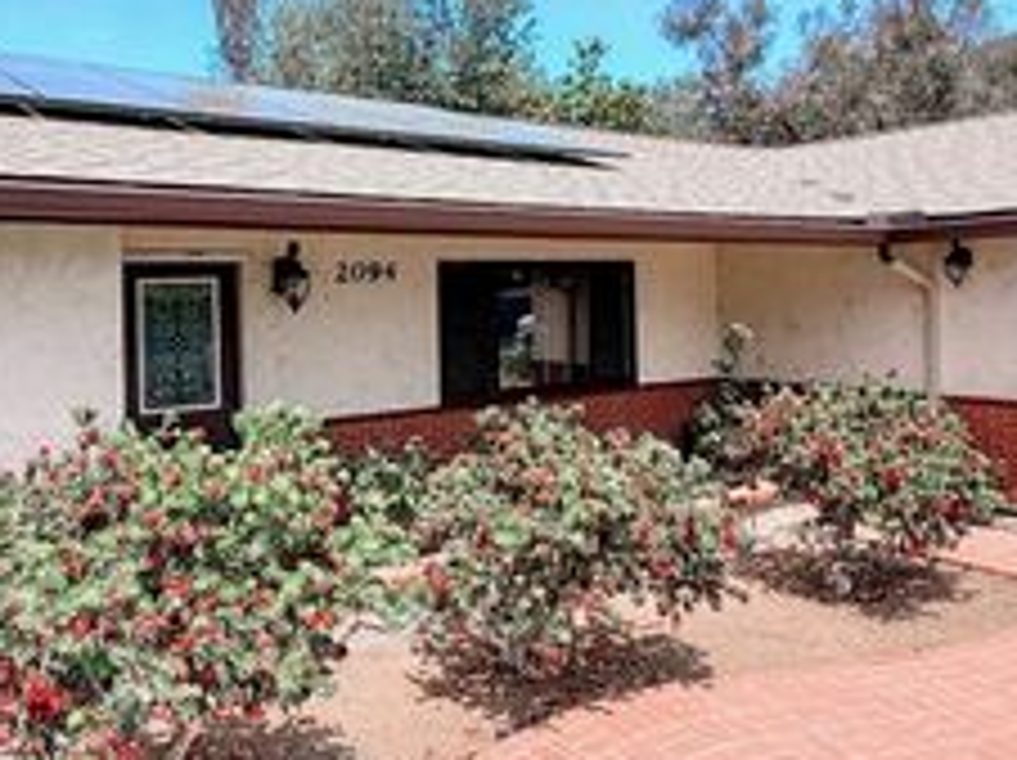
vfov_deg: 44.8
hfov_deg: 57.6
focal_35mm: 31
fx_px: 910
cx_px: 378
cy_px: 268
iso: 20
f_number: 2.2
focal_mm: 2.22
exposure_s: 1/770
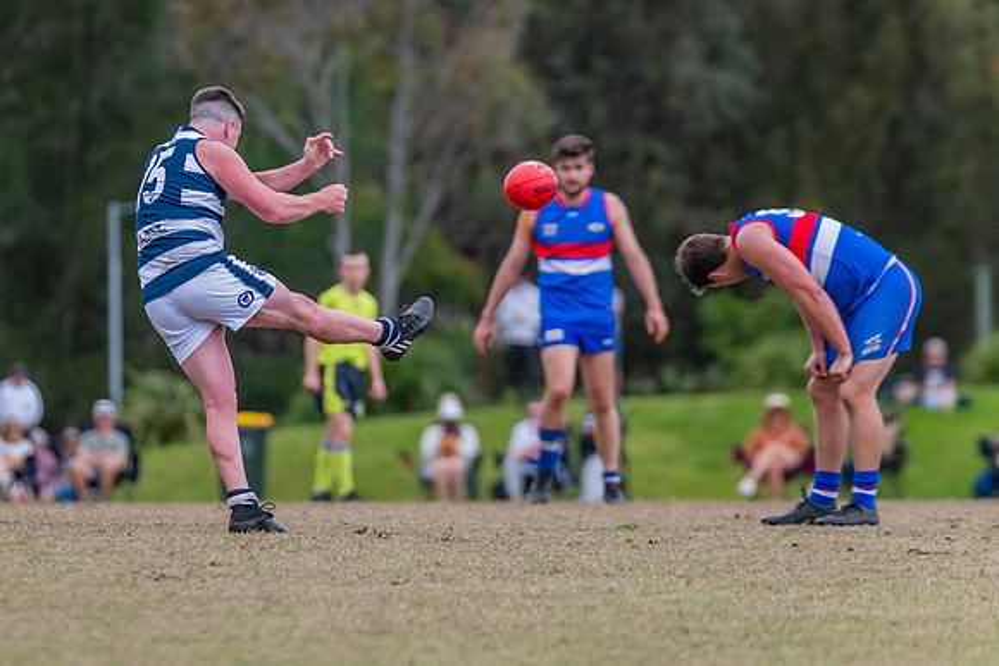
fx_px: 11620
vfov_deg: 3.3
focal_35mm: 419
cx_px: 327
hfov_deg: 4.9
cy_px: 271
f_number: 4.5
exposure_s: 1/2000
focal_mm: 310
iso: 800
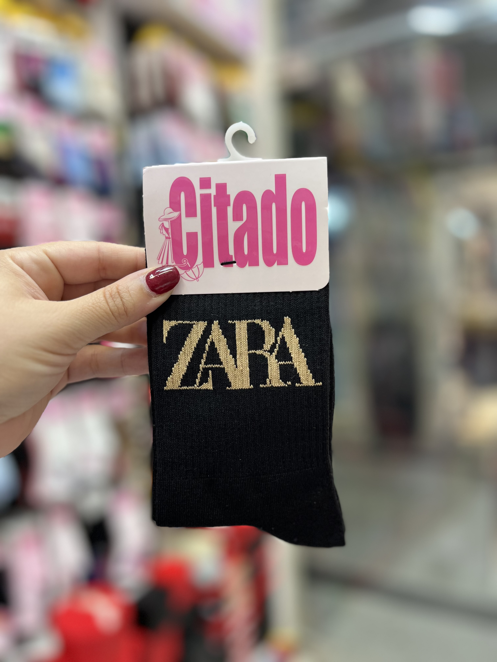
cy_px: 331
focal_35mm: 26
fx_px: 498
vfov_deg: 67.3
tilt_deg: -3.6
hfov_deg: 53.1
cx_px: 248
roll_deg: +3.7
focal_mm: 5.1
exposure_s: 1/100
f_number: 1.6
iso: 80
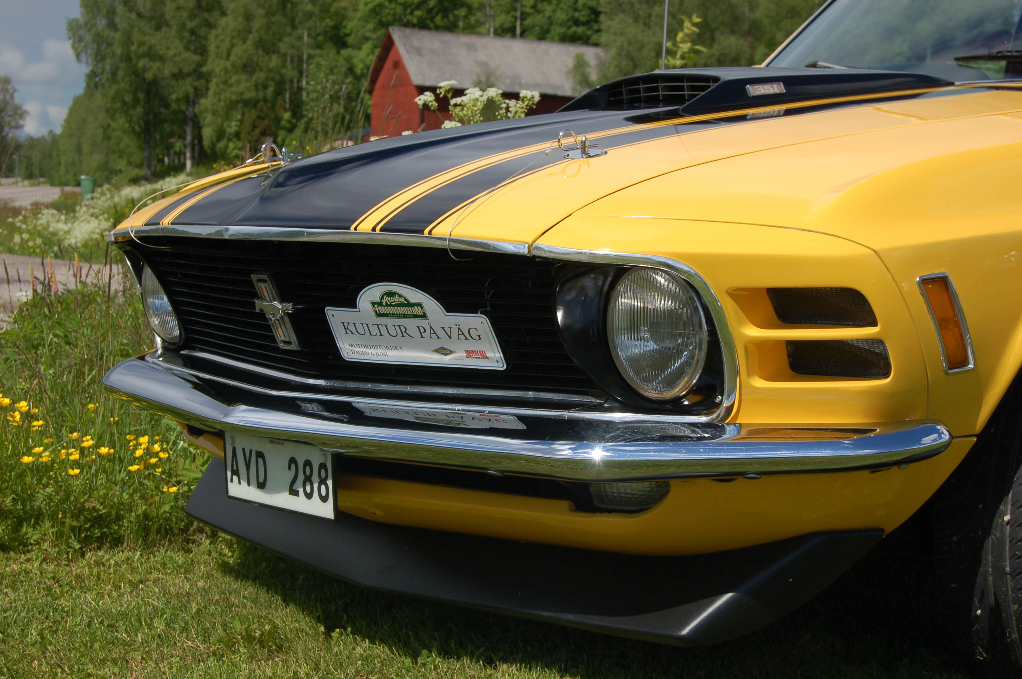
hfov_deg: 31.9
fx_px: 1787
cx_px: 511
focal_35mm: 63
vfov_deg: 21.5
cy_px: 340
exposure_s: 1/400
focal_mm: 42
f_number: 10
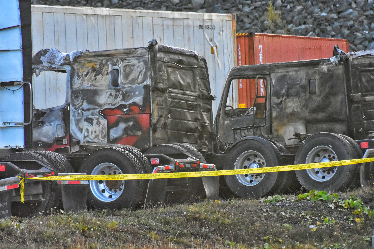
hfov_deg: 4.6
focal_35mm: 450
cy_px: 124
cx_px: 187
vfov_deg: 3.1
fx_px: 4675
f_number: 8
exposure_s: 1/200
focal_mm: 300
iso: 3200
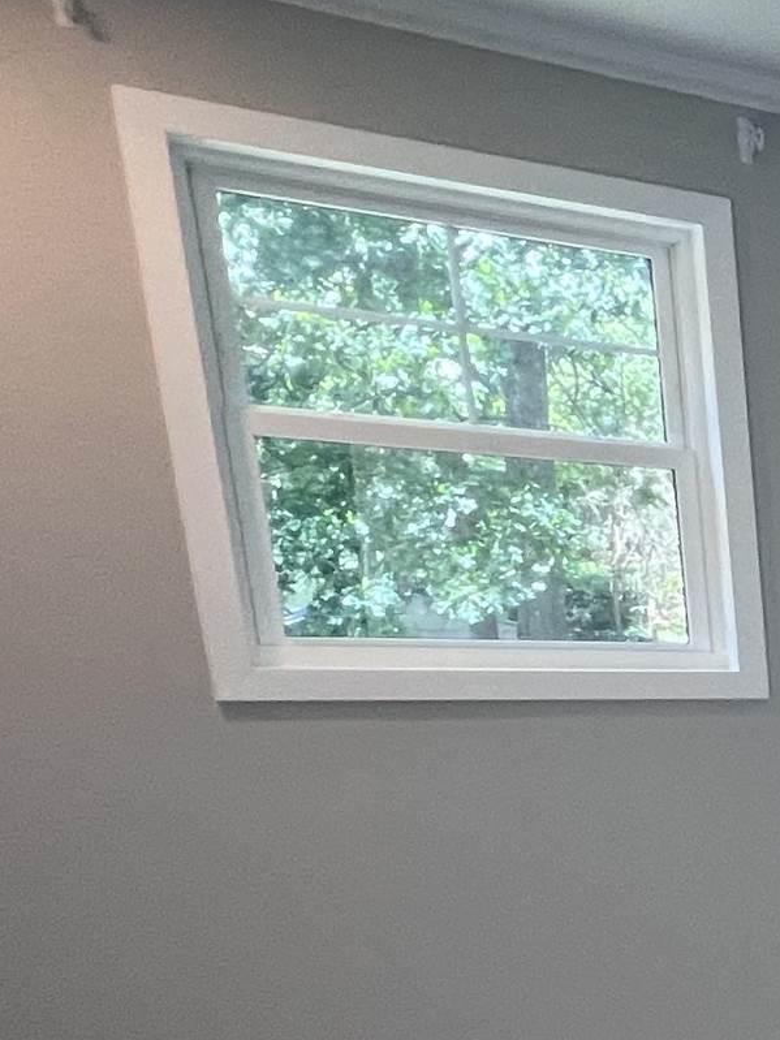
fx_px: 1503
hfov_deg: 19.1
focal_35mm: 50
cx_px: 1521
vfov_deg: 34.8
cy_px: 1030
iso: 125
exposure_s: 1/120
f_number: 1.8
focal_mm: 1.57
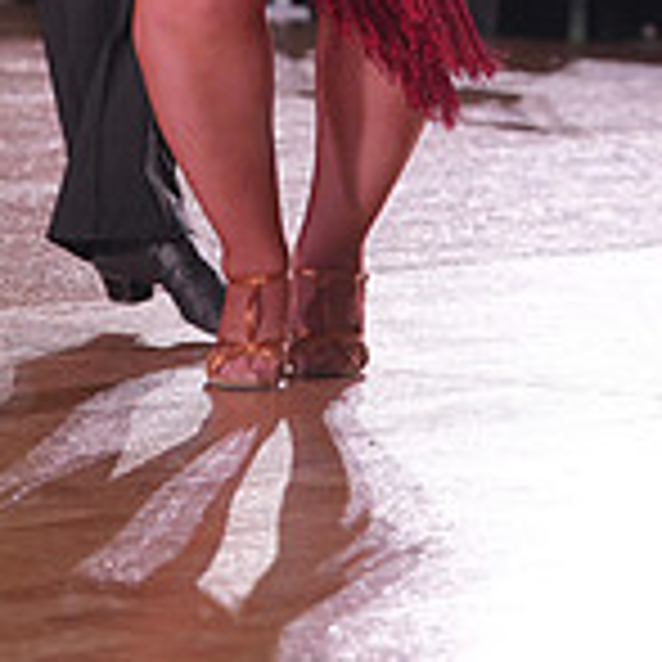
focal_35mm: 341
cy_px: -446
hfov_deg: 5.1
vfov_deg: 5.1
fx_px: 7378
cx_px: 65
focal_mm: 102
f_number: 4
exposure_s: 1/400
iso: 1000
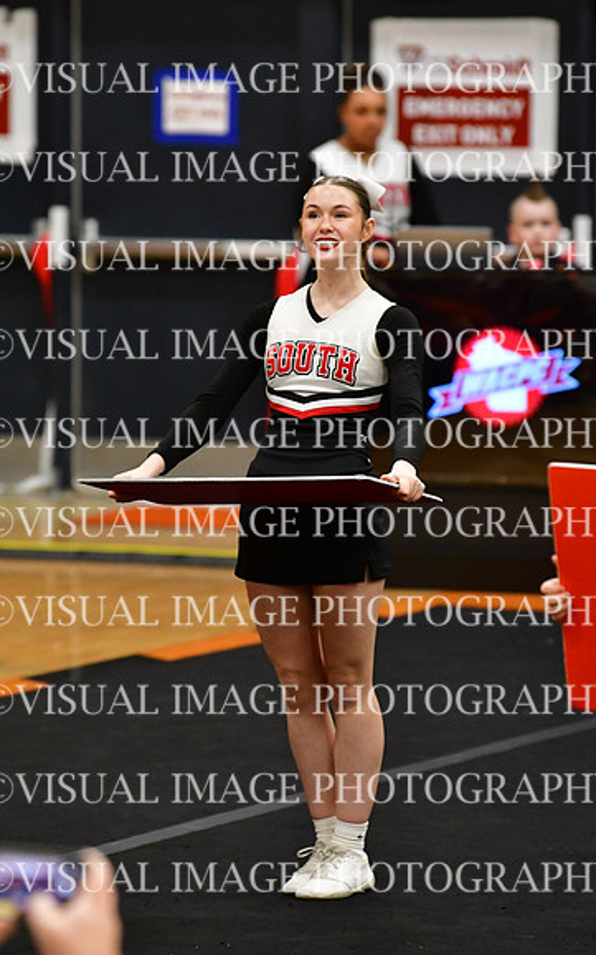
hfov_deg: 4.3
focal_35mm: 307
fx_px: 7983
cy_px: 478
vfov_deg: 6.8
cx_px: 301
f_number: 3.5
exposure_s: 1/500
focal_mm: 200
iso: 4000
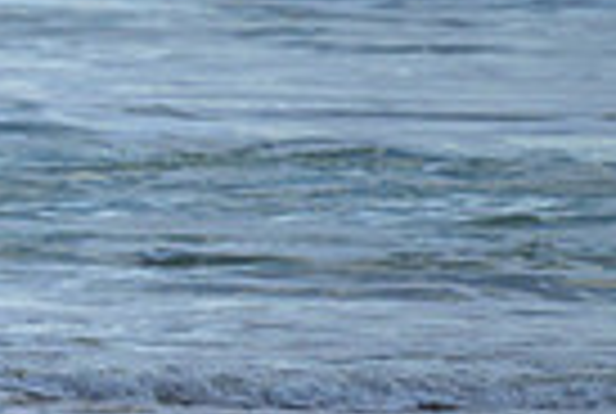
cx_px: -645
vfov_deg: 0.3
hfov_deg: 0.5
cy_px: 252
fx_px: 71560
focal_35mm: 4173
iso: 450
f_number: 6.3
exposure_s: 1/2500
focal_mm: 800
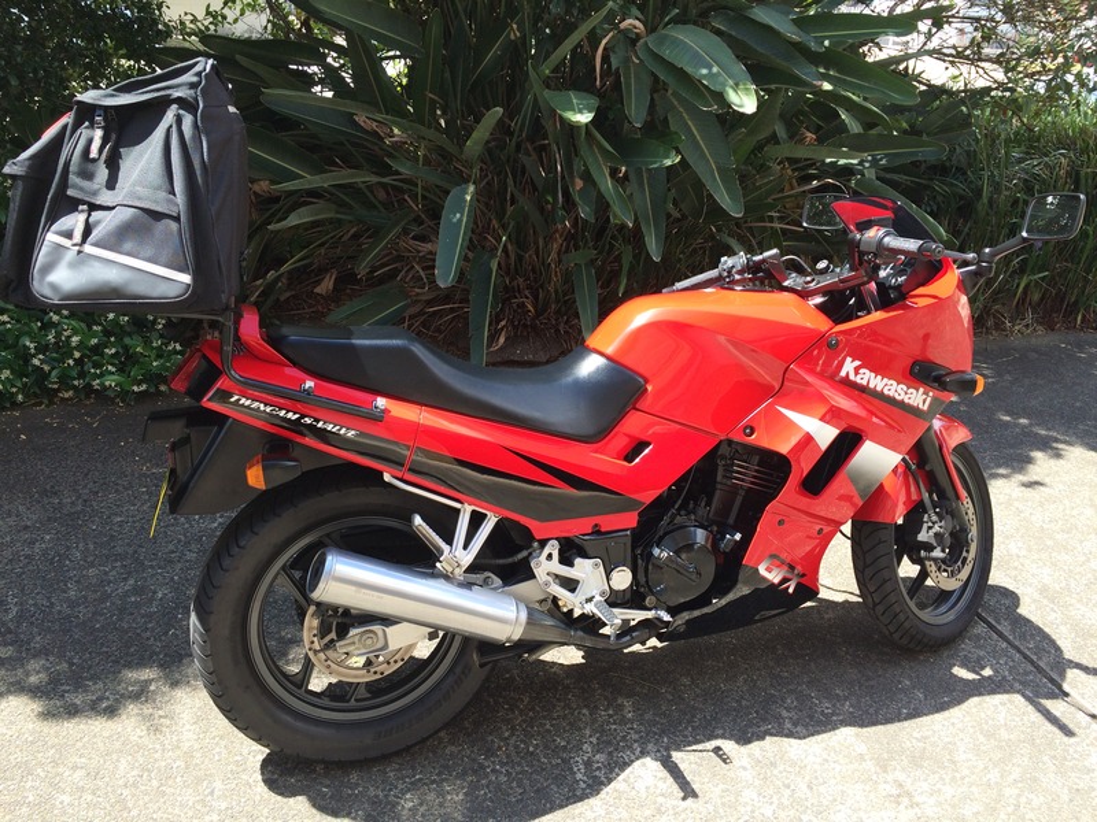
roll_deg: -1.9
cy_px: 411
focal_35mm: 29
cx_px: 548
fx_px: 919
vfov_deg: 48.2
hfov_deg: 61.7
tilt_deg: -23.5
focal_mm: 4.15
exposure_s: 1/380
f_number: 2.2
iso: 32
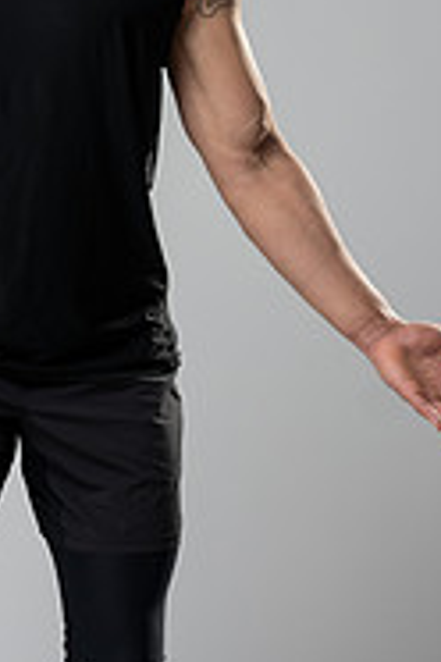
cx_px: 4
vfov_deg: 10.0
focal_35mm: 206
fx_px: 3785
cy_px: 317
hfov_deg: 6.6
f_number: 3.2
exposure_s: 1/160
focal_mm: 85
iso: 200
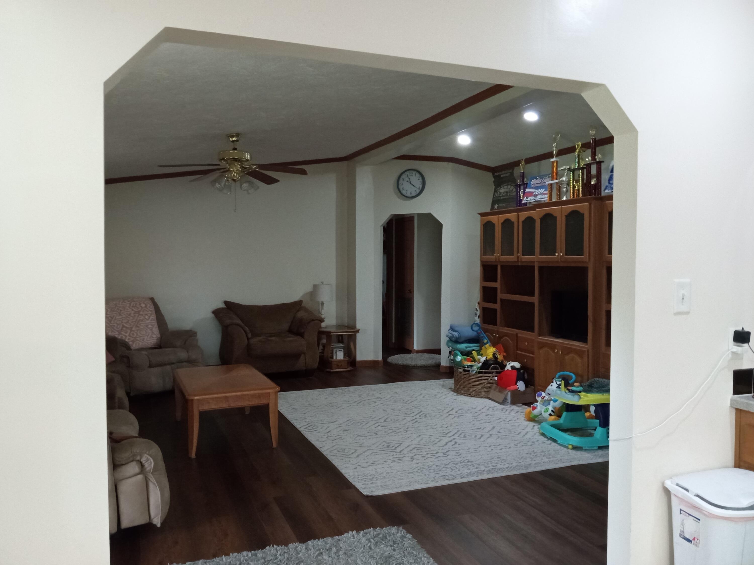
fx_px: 610
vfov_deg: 49.7
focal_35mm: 28
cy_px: 282
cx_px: 377
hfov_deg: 63.4
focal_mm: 3.71
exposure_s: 1/30
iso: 936
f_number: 2.2
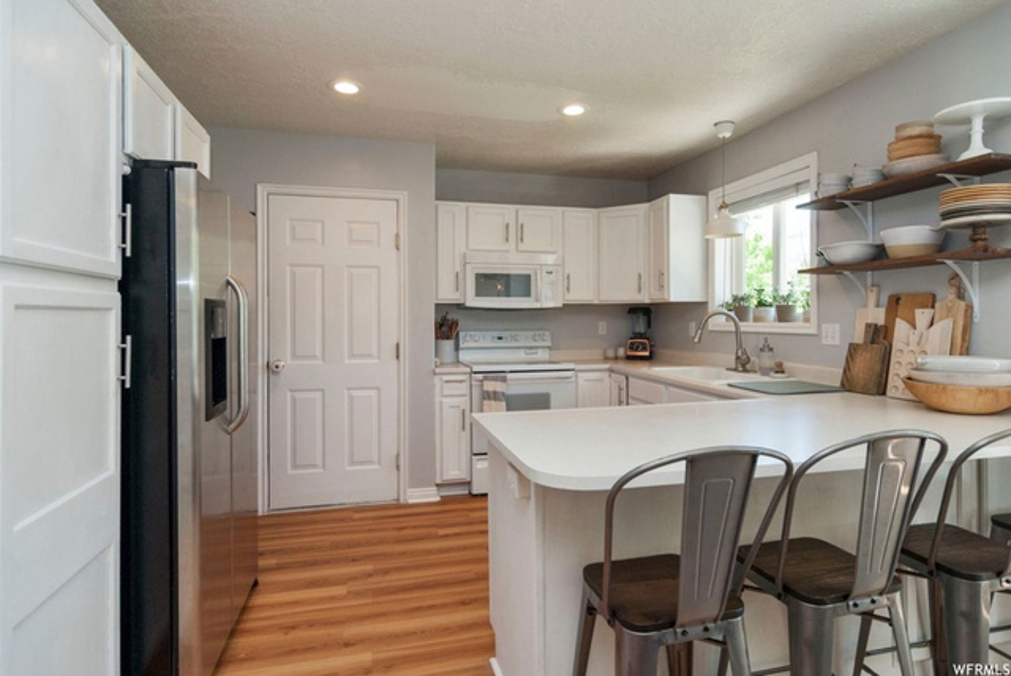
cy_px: 338
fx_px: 506
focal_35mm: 18
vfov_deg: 67.5
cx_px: 506
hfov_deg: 89.9
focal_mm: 12
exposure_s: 1/80
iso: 200
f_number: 5
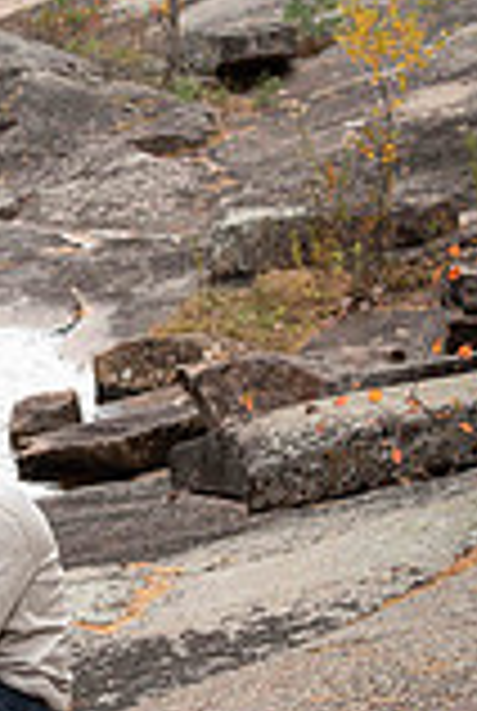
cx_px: -166
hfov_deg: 6.9
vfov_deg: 10.3
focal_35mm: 199
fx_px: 3938
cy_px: 279
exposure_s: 1/200
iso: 400
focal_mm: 70
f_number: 7.1
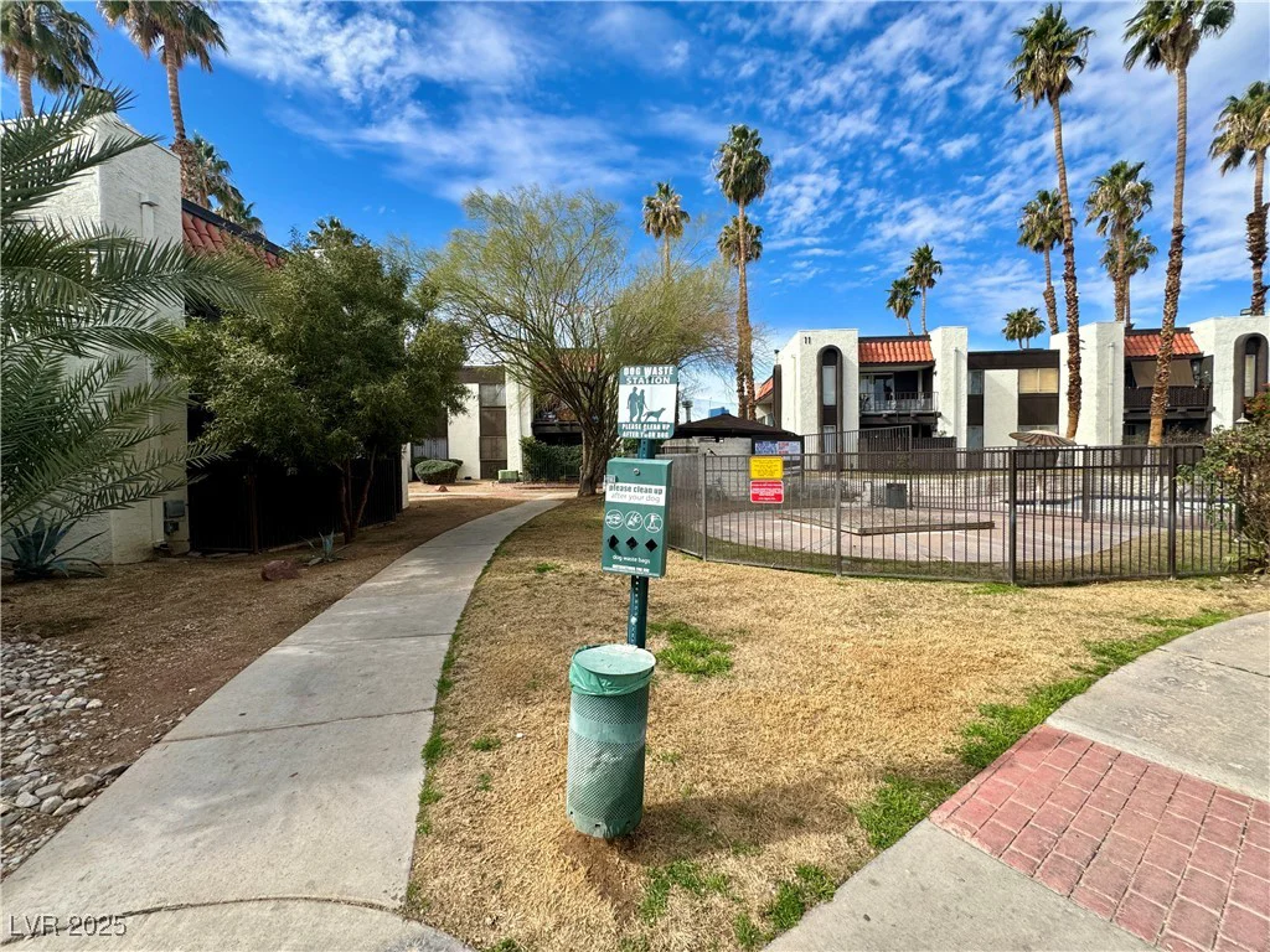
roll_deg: -0.2
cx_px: 635
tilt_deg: -1.1
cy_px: 476
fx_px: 514
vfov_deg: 85.7
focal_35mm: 14
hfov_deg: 102.1
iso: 50
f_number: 2.2
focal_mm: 2.22
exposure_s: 1/1346
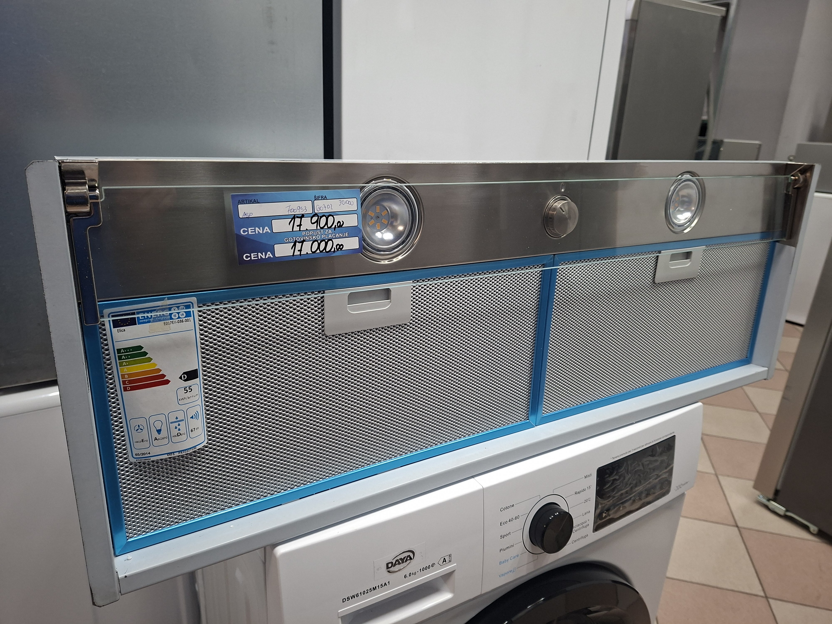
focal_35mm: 23
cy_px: 312
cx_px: 416
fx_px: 553
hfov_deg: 73.9
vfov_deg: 58.9
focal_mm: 5.54
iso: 250
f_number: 1.8
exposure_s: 1/50
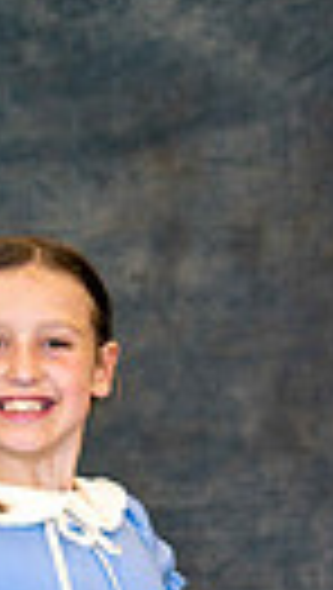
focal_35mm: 306
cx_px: -45
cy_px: 910
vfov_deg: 6.9
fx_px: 4788
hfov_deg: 4.0
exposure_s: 1/160
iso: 500
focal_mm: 85
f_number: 2.8
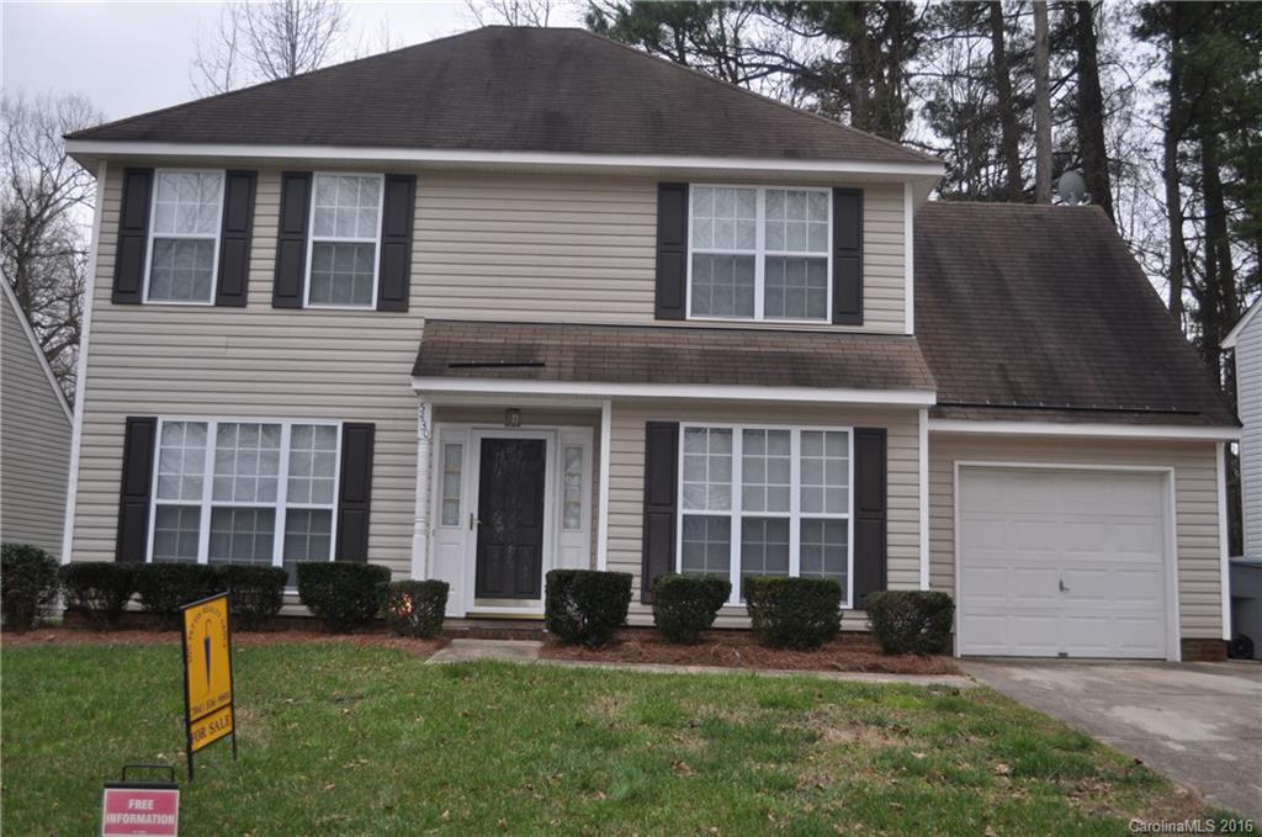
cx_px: 631
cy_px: 418
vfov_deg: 36.7
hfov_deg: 53.2
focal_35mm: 36
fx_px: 1260
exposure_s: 1/250
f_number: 4
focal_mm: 24
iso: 200
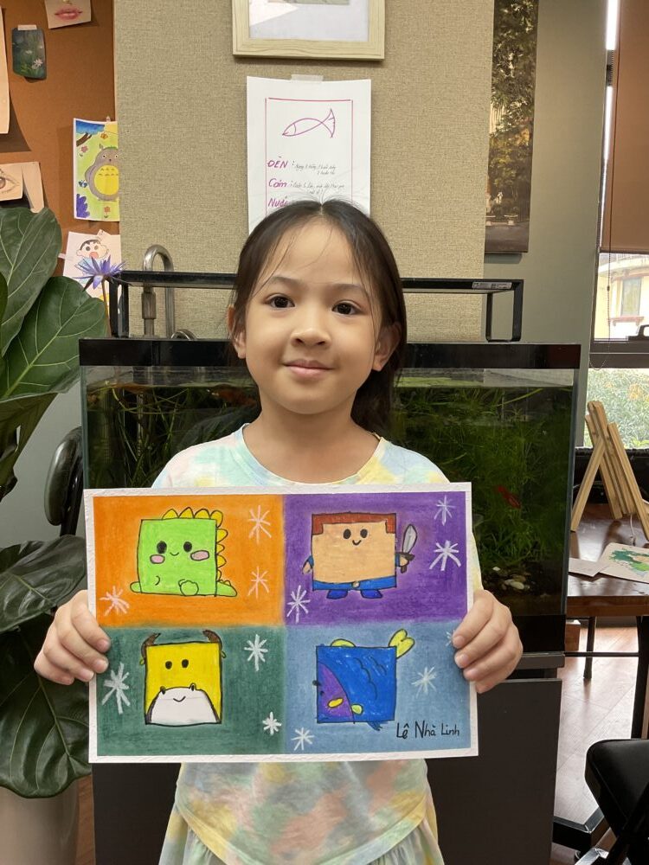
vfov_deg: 61.7
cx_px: 324
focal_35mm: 29
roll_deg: -1.4
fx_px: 725
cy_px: 432
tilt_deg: -8.1
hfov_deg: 48.2
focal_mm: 3
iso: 64
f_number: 1.8
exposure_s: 1/122
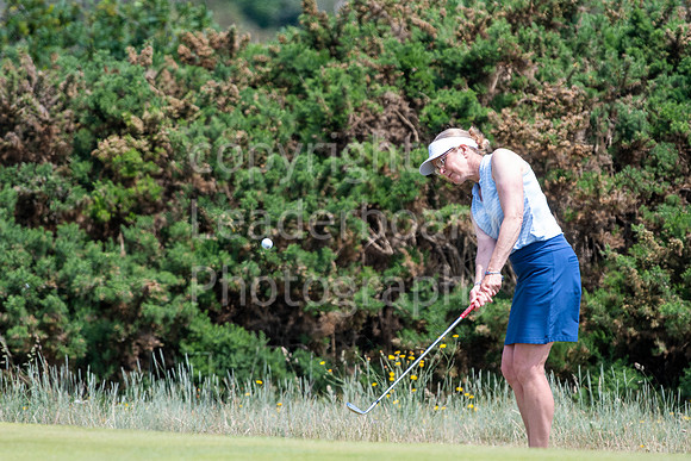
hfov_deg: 3.8
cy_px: 230
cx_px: 346
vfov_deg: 2.5
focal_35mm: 540
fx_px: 10367
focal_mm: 360
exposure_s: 1/1000
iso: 400
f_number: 5.6
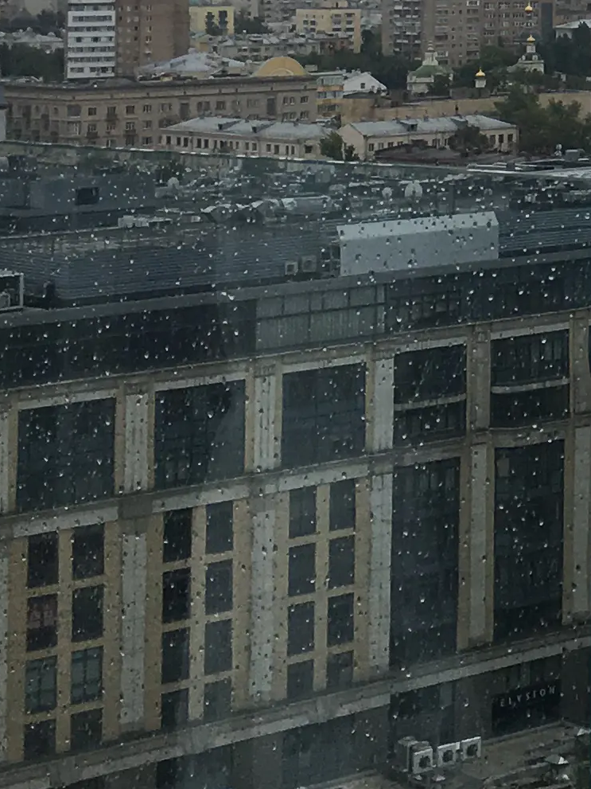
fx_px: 2687
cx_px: 1324
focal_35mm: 118
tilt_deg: +1.3
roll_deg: -0.1
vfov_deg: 16.1
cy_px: -134
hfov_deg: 11.0
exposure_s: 1/2198
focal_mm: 4.15
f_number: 2.2
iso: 25
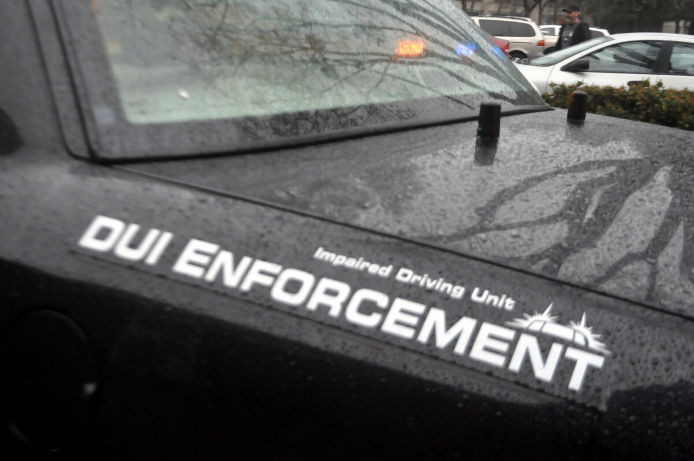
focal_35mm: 45
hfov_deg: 43.7
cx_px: 347
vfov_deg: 29.8
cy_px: 230
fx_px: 866
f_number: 4.5
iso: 1600
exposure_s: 1/500
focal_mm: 30
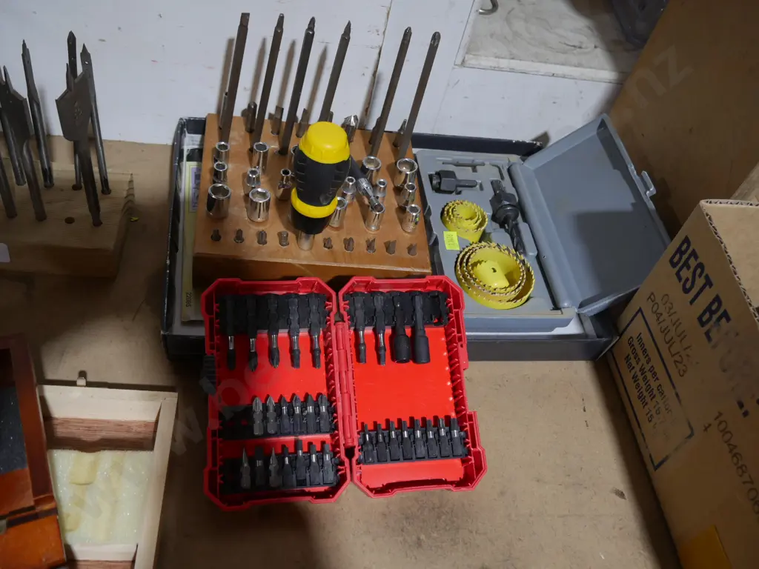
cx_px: 380
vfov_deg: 44.2
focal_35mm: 32
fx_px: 702
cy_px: 284
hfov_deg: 56.8
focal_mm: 16
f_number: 3.6
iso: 500
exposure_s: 1/60
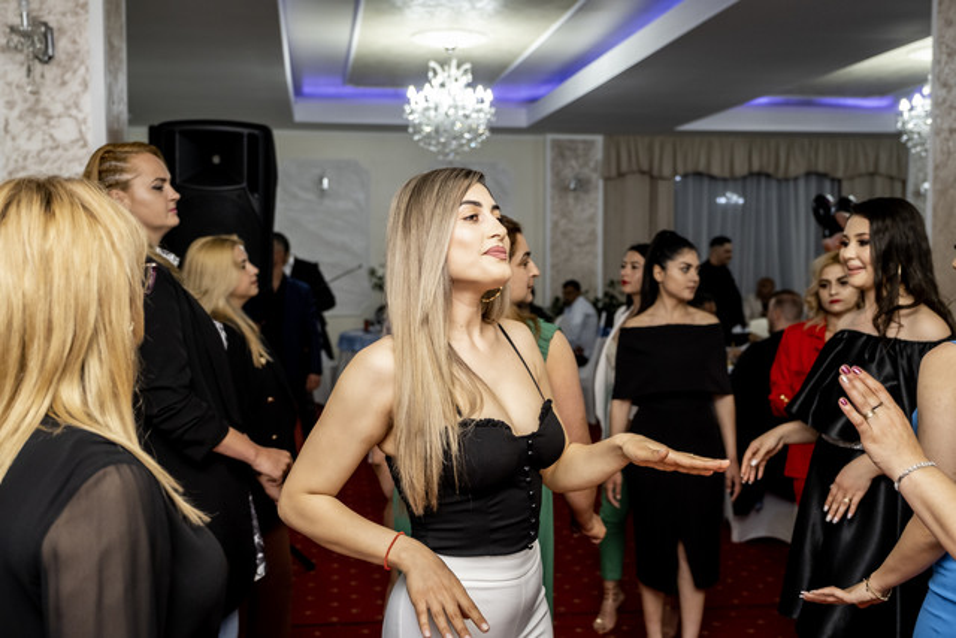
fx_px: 1036
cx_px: 478
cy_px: 319
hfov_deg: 49.5
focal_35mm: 39
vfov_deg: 34.2
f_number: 2.8
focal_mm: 25.7
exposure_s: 1/160
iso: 1000
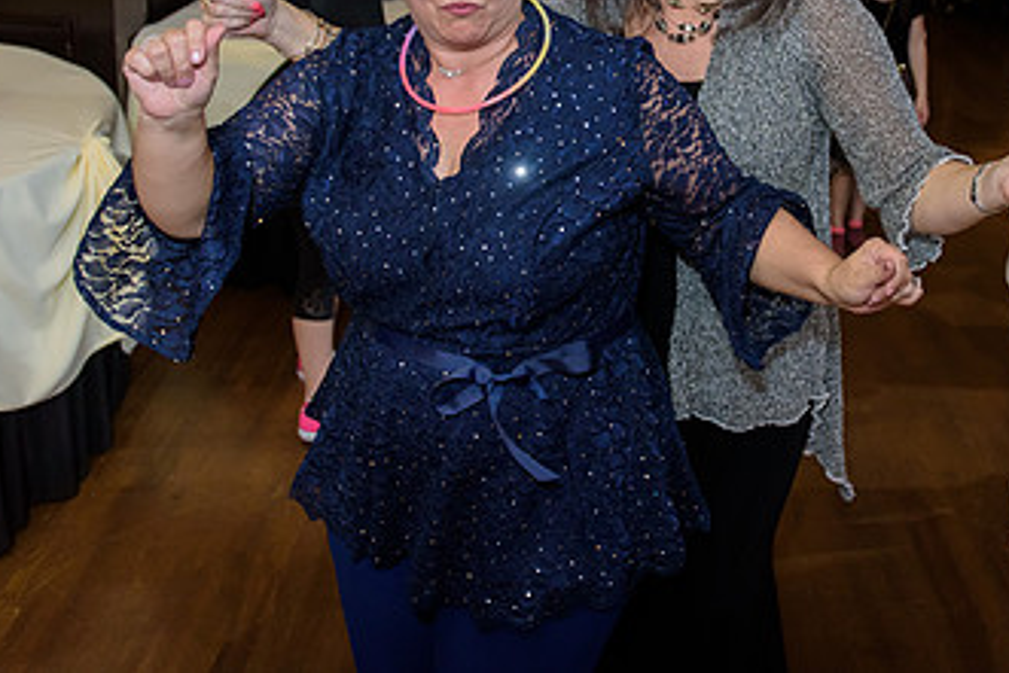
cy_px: 87
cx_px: 692
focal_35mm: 42
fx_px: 1178
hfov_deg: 45.5
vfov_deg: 30.7
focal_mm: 24
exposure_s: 1/125
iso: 1600
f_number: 3.2
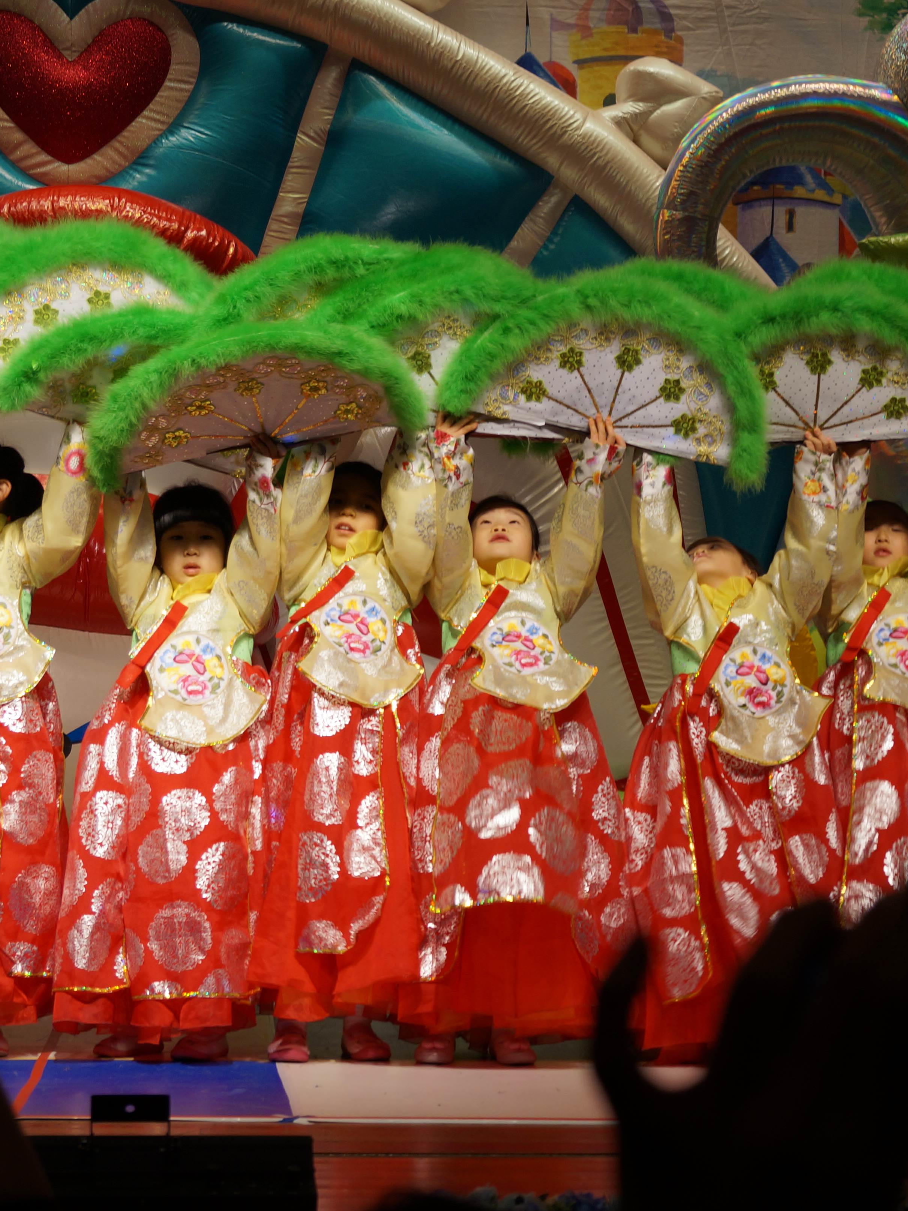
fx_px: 2684
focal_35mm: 77
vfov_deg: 25.4
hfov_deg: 19.2
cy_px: 600
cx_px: 573
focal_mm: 35
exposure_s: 1/60
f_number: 5
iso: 125
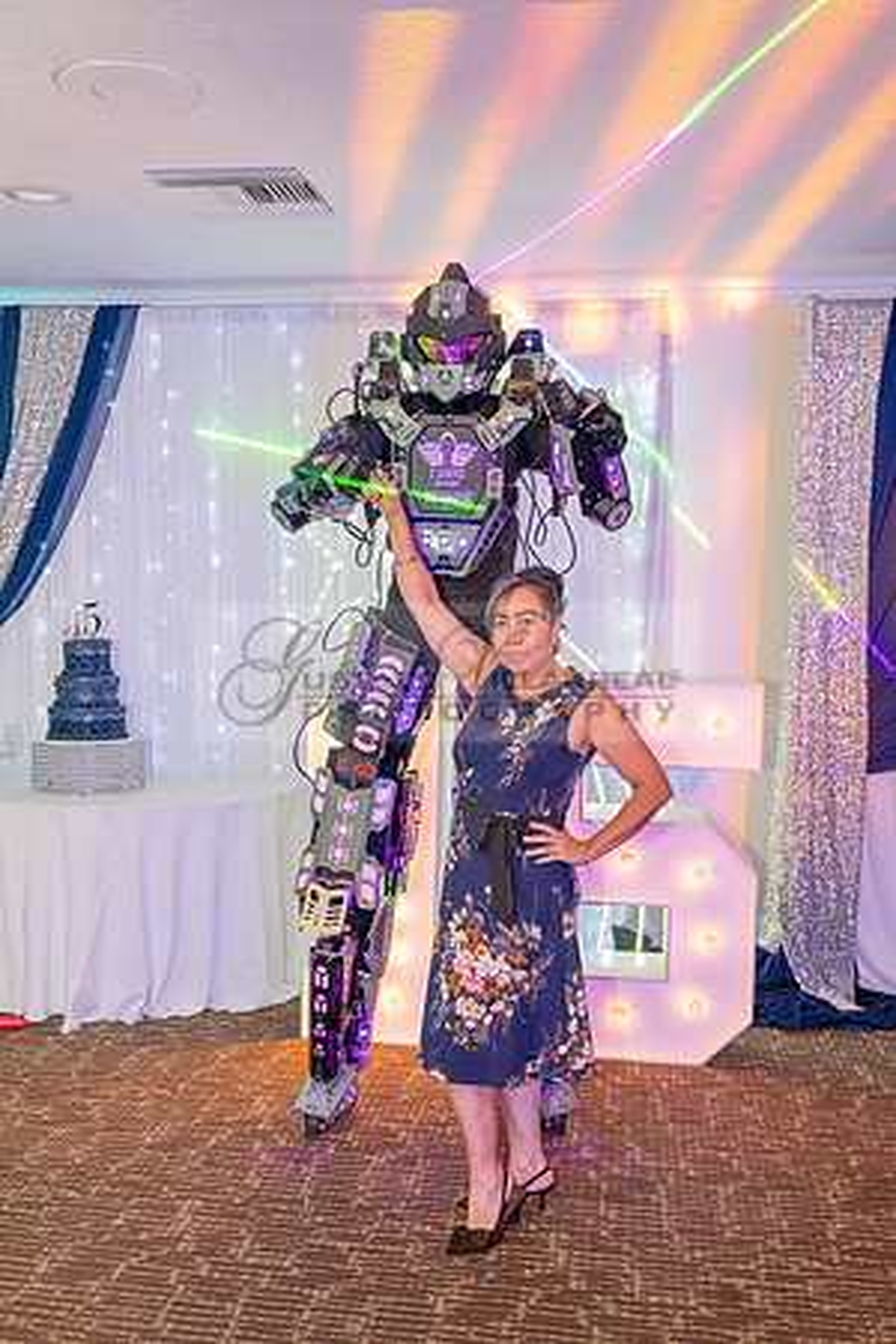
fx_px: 1251
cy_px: 672
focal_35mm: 34
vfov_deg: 56.5
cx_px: 448
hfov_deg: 39.4
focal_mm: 33.5
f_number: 4.5
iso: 1250
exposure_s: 1/200
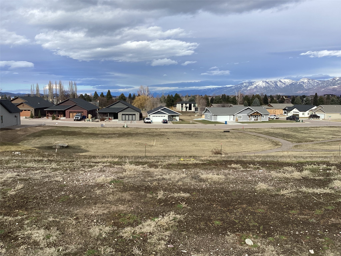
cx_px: 170
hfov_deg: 58.4
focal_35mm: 31
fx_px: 305
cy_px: 128
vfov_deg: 45.4
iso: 25
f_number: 2.4
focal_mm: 3.3
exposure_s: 1/1294
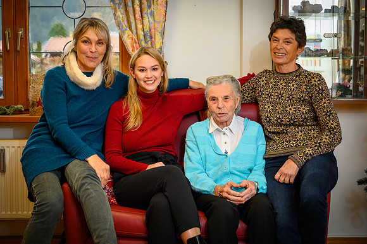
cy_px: 122
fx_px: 550
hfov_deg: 36.9
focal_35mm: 54
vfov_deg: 25.0
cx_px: 184
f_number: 4
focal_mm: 54
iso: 800
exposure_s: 1/100
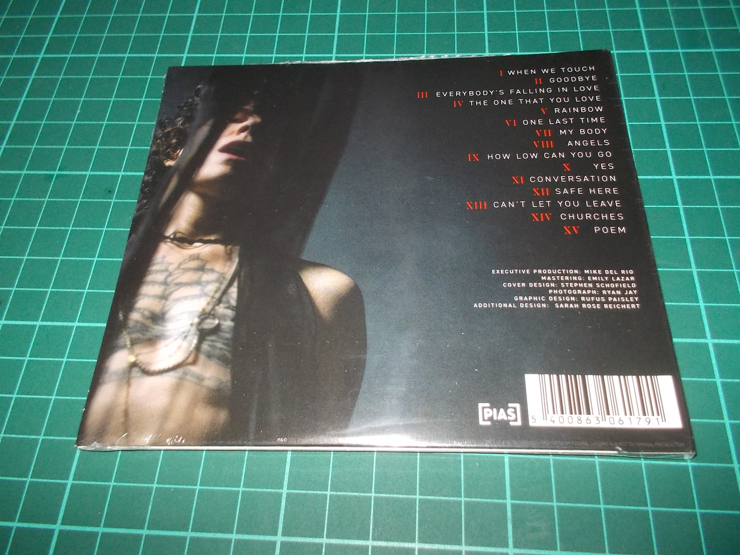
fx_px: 620
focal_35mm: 29
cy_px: 278
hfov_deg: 61.7
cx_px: 370
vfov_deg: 48.2
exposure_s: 1/30
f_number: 3.3
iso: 200
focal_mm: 4.1
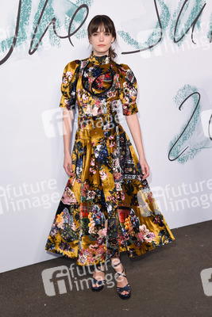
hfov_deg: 26.0
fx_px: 459
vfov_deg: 38.2
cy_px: 158
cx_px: 106
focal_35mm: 52
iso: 800
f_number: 5.6
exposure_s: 1/250
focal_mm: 52
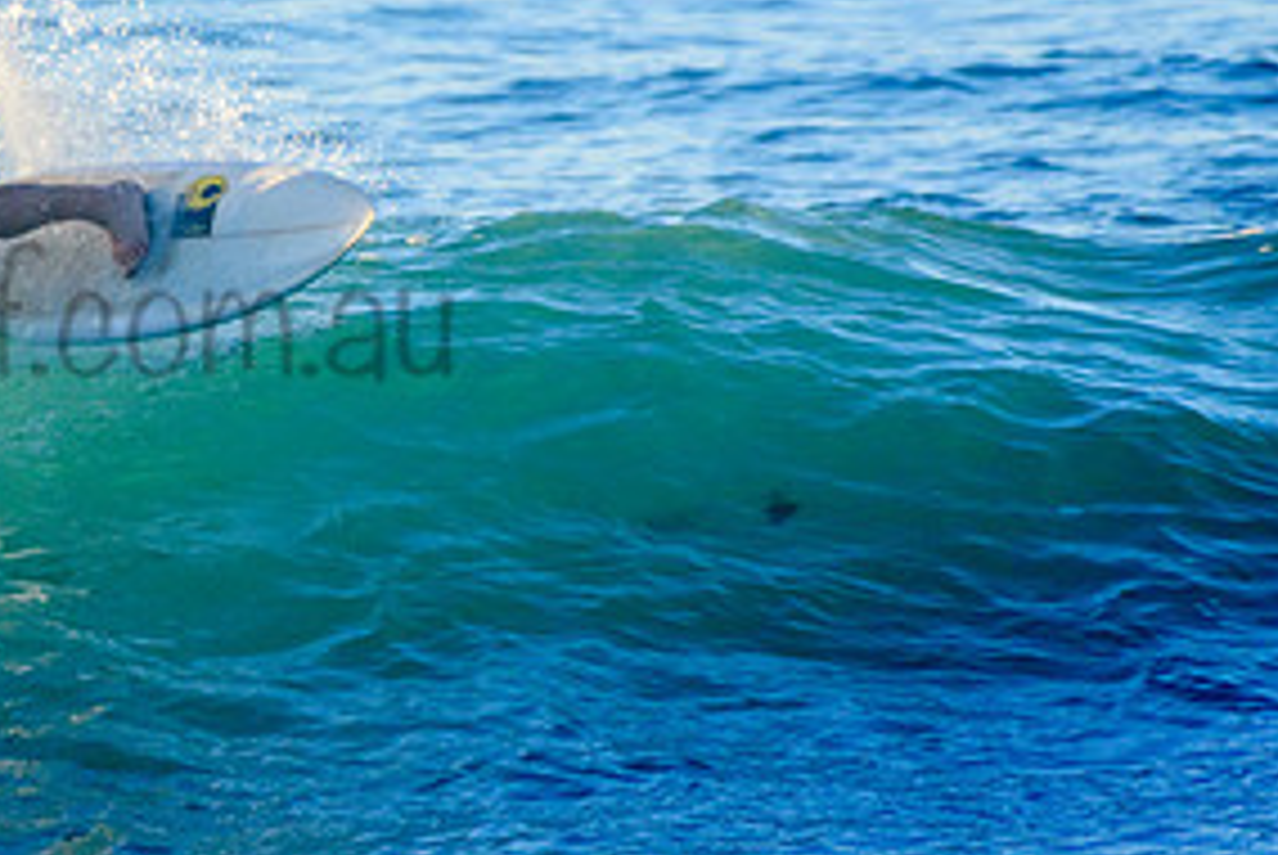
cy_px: 272
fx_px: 54441
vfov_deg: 0.9
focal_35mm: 1532
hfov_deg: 1.3
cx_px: -22
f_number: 5.6
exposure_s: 1/2000
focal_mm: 500
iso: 800
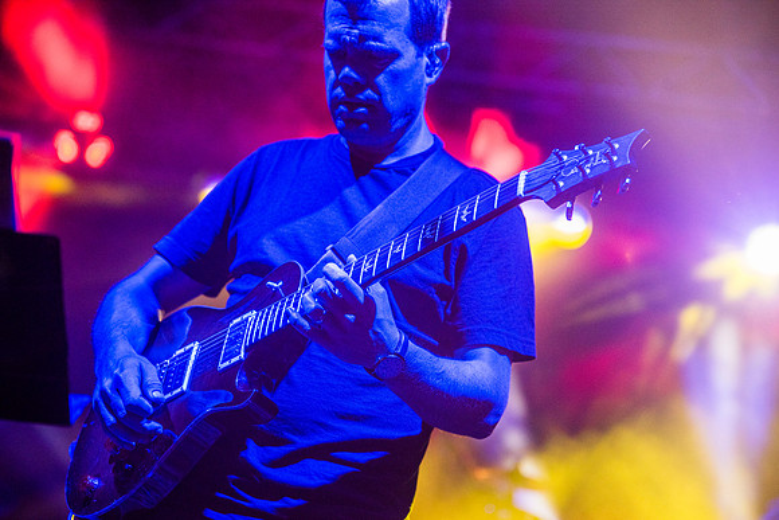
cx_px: 390
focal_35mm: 120
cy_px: 260
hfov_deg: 17.1
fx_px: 2597
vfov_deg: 11.4
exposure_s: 1/800
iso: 2000
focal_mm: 120
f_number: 4
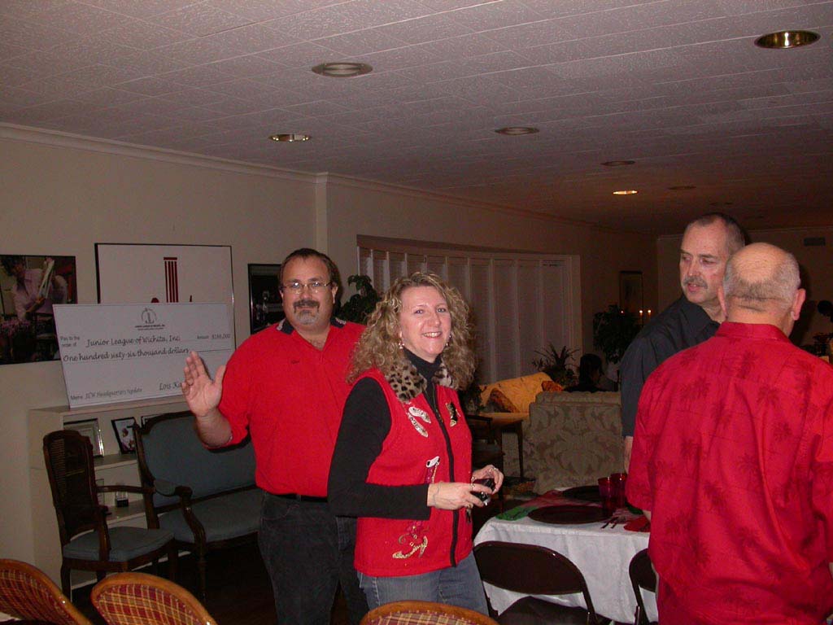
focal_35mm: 38
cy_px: 312
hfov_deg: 49.0
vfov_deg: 37.7
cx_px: 416
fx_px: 914
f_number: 2.6
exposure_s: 1/60
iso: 200
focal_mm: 7.85
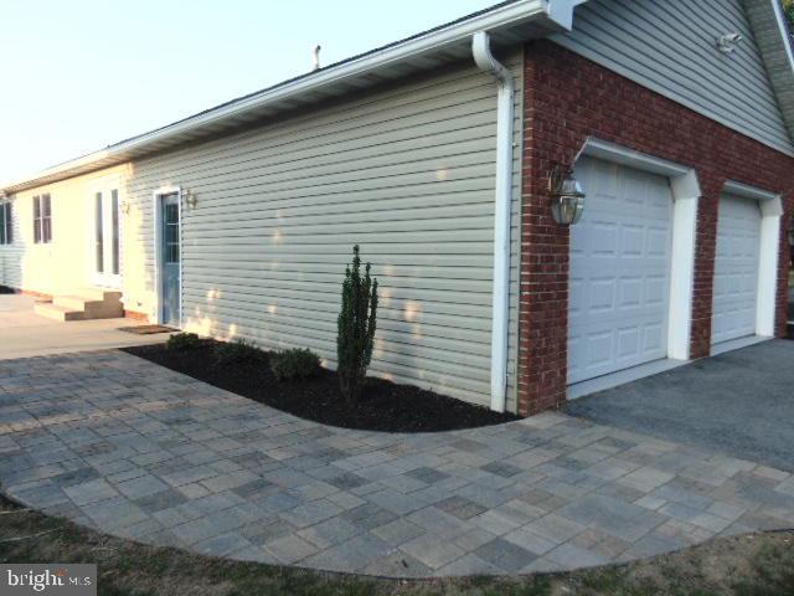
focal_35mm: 25
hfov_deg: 69.4
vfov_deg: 54.9
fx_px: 573
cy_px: 298
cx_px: 397
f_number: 3
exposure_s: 1/200
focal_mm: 4.5
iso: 80
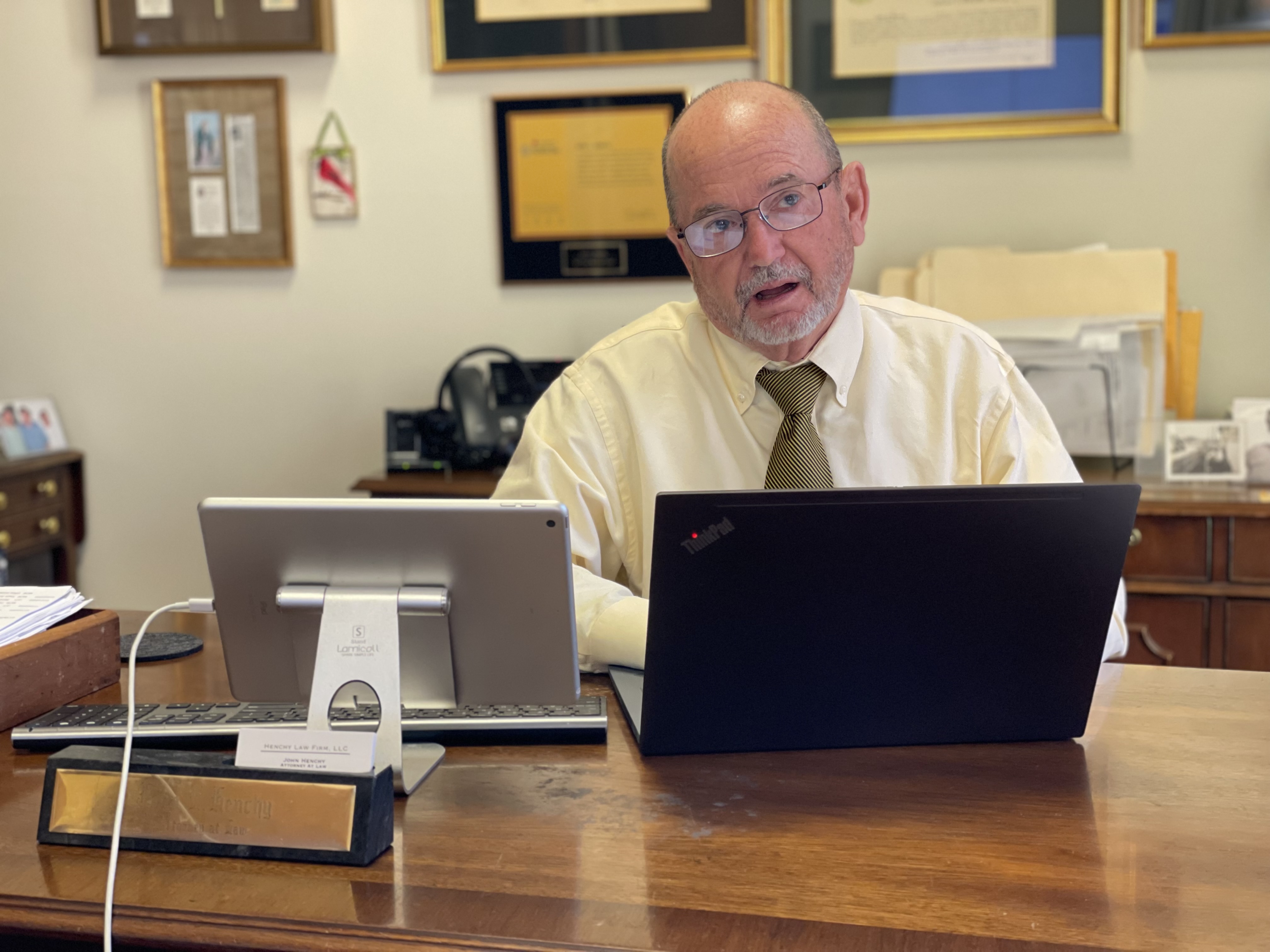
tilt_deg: -6.5
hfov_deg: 36.8
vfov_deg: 28.0
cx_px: 635
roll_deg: +1.1
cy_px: 476
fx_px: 1908
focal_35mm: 52
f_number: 2
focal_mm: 6
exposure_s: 1/66
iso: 160
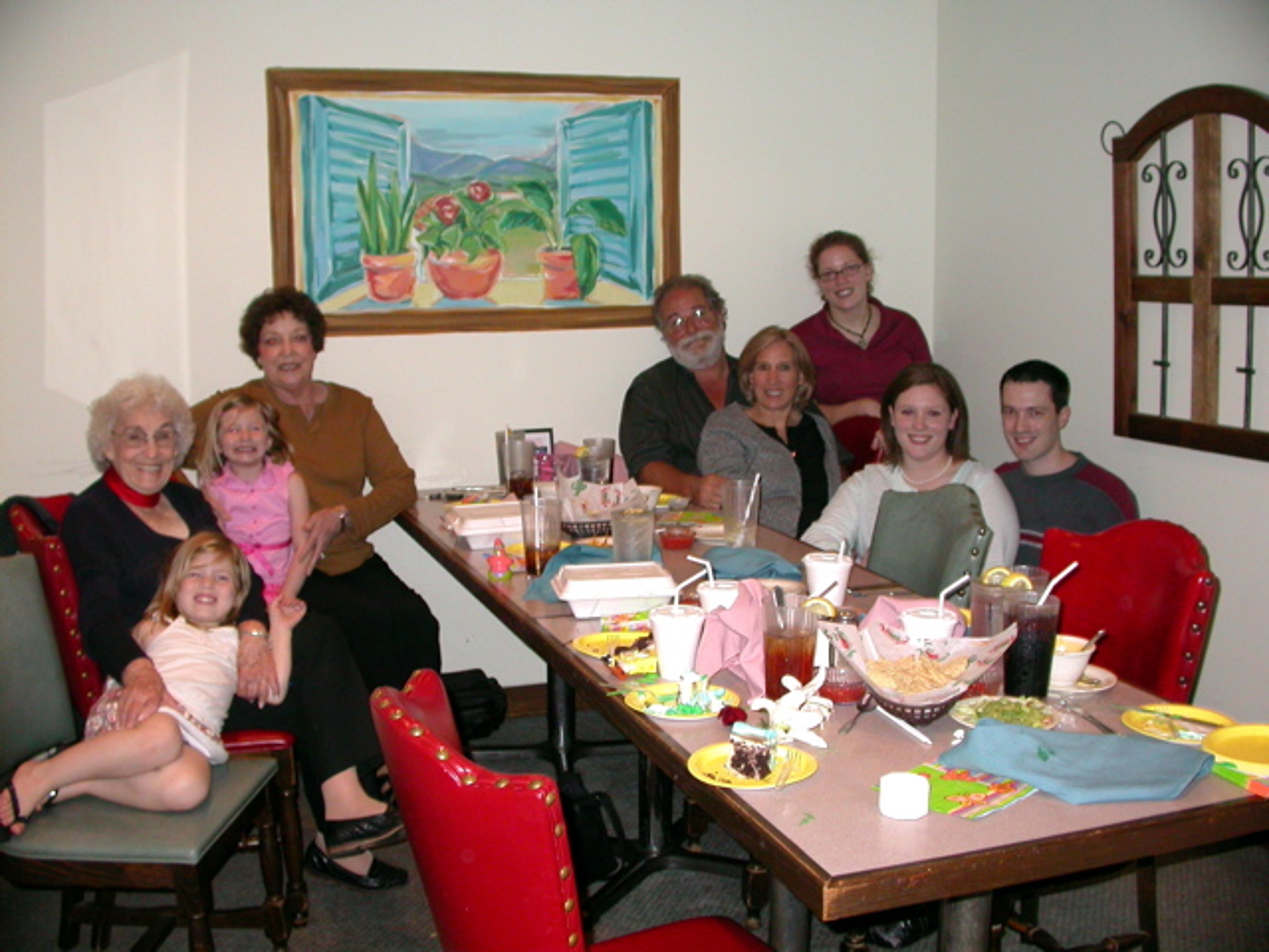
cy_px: 476
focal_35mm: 38
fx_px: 1393
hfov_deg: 49.0
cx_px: 634
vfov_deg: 37.7
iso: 200
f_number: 2.6
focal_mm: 7.85
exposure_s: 1/60
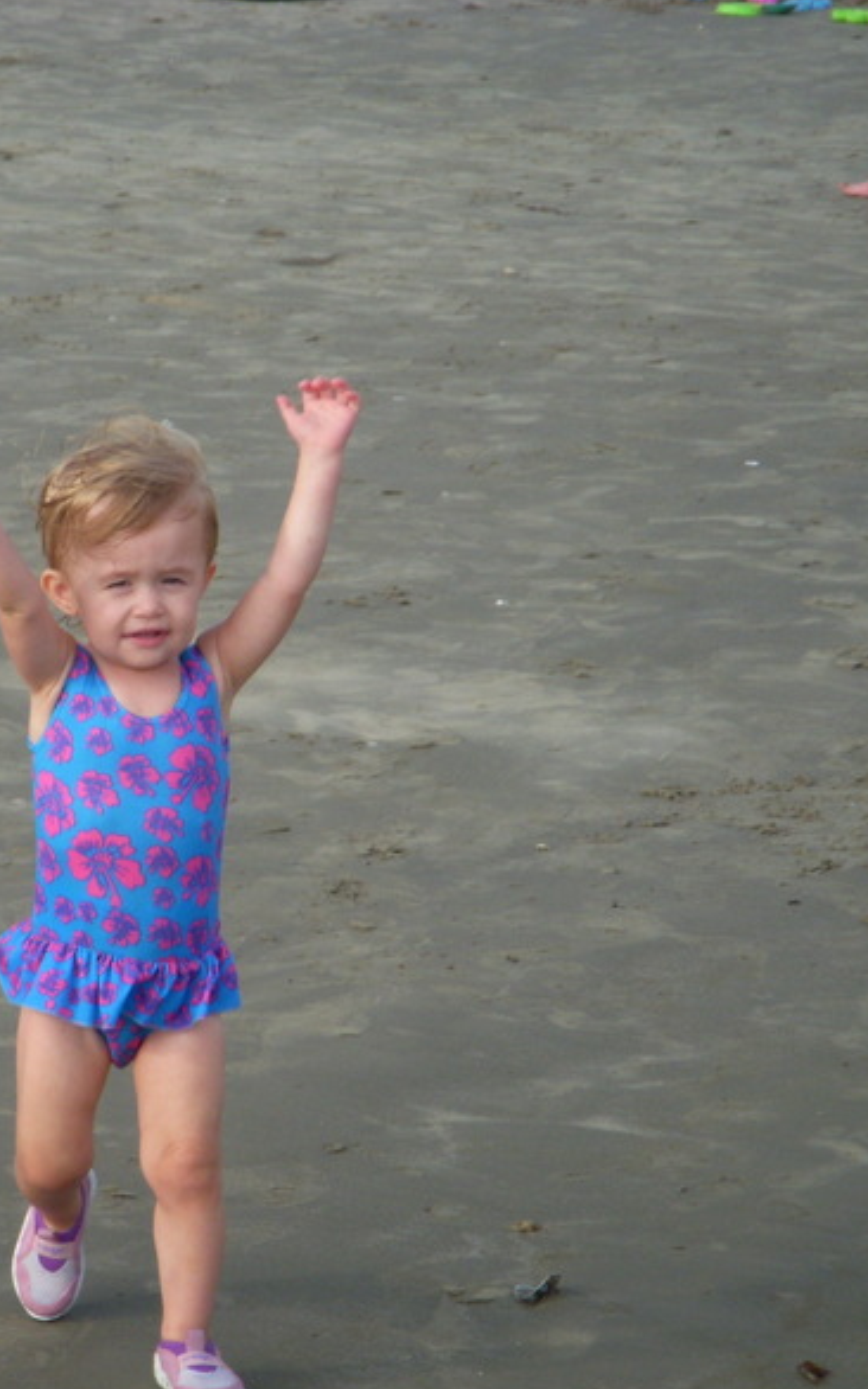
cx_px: 92
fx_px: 6248
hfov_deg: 7.9
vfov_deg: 12.7
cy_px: 704
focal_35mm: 165
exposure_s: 1/400
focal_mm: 18.9
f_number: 4.2
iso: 100
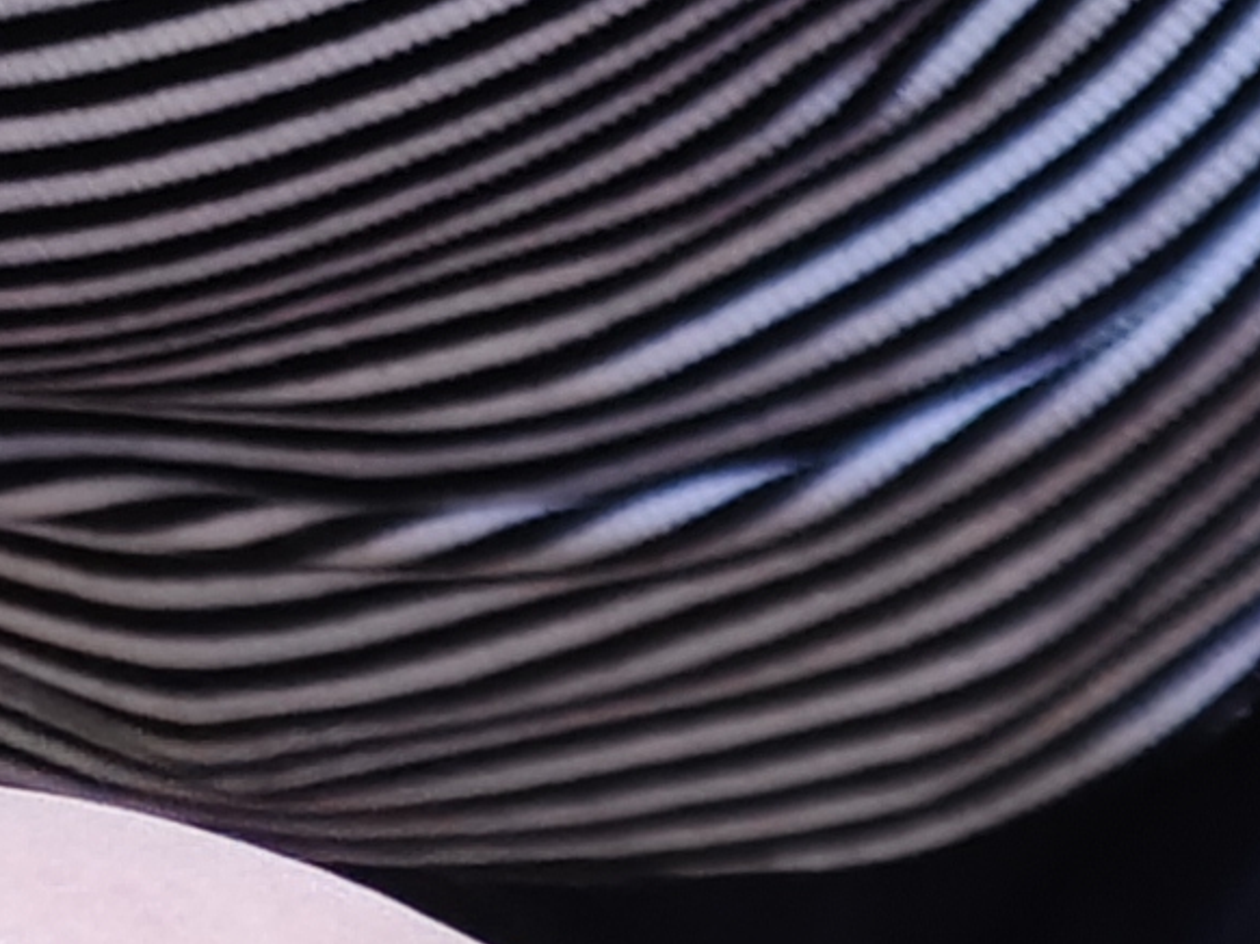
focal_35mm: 162
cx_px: 3234
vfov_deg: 8.0
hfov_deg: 10.2
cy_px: 2767
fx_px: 5894
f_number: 1.6
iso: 250
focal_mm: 6.06
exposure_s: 1/100
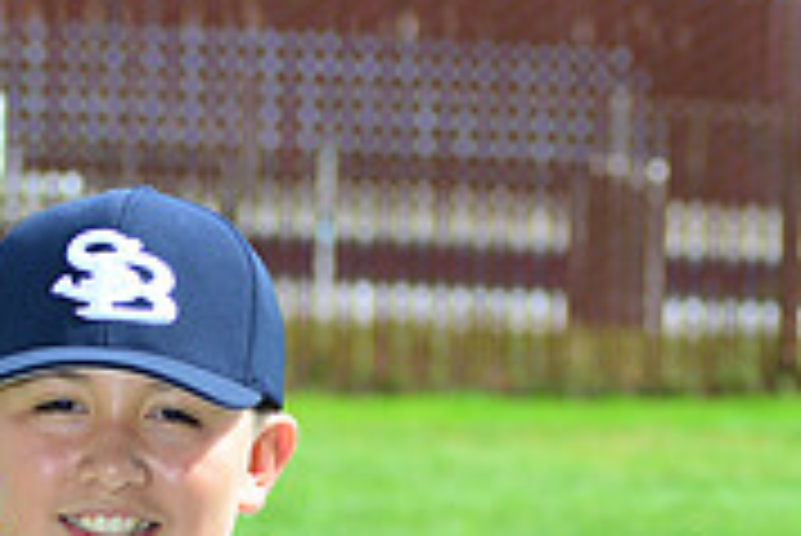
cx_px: 140
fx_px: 7237
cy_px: 732
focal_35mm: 325
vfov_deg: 4.2
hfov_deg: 6.3
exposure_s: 1/200
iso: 200
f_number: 8
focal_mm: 100
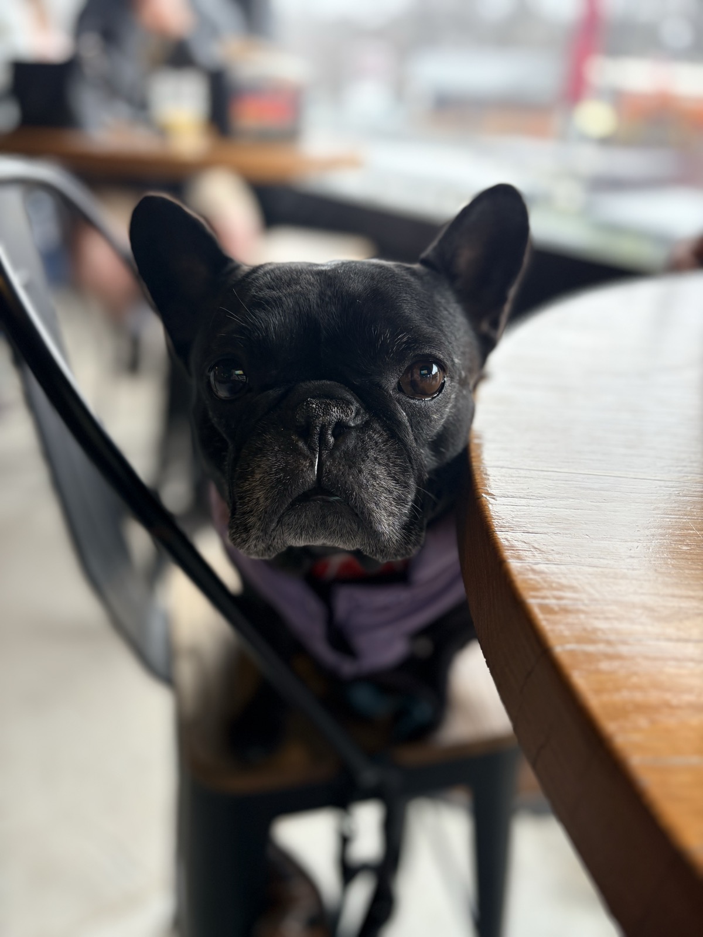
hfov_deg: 53.1
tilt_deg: -28.2
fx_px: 704
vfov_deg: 67.3
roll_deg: -3.7
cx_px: 352
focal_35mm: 26
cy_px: 468
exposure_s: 1/120
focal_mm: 5.96
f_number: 1.6
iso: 80
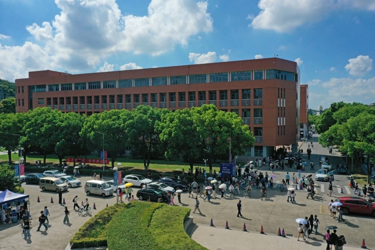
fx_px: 292
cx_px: 188
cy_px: 125
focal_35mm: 28
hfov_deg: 65.5
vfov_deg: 46.4
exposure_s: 1/2000
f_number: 9
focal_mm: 10.26
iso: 400
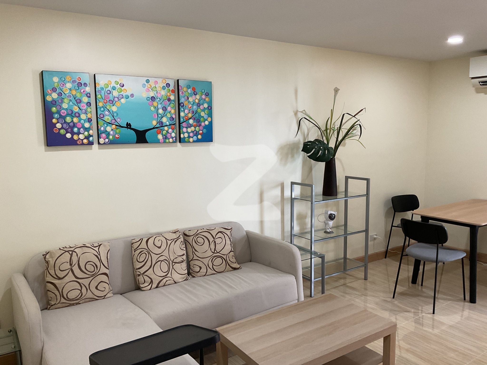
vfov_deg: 48.2
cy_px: 182
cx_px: 244
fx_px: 408
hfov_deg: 61.7
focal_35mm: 29
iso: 80
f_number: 1.8
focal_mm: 3
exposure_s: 1/50
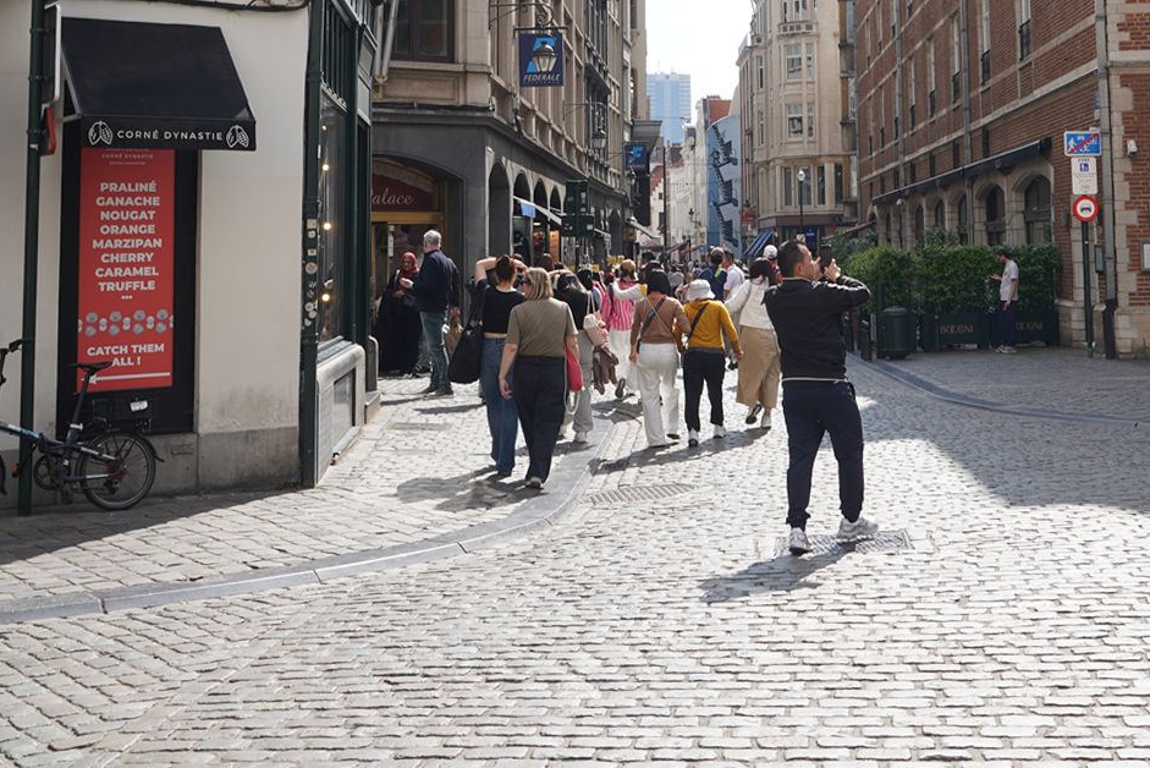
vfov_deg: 25.6
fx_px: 1630
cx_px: 788
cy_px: 62
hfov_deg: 38.3
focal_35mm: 51
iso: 100
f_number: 11
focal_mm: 24
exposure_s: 1/100
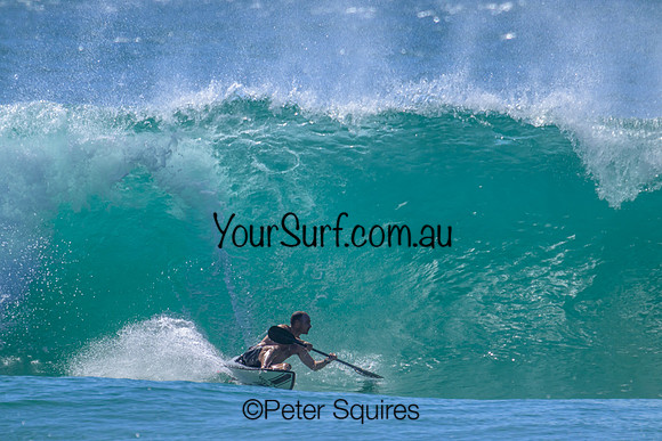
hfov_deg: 2.6
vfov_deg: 1.7
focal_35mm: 800
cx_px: 331
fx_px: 14714
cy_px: 220
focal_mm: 800
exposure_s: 1/2000
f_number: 11
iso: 1000
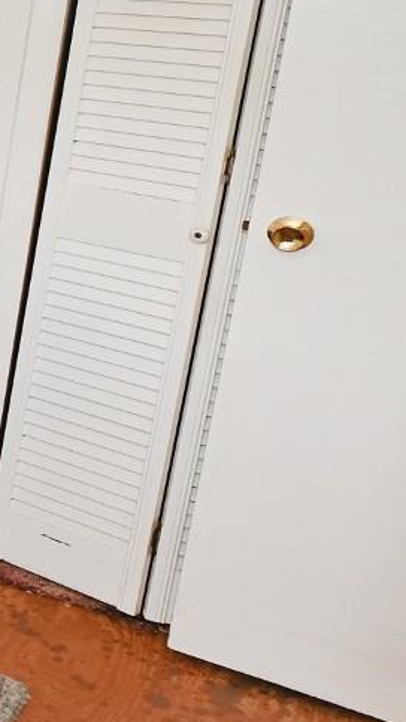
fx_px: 1187
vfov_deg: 32.9
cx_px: -946
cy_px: 145
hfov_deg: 10.2
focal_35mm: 62
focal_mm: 14
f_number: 4
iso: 320
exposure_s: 1/60
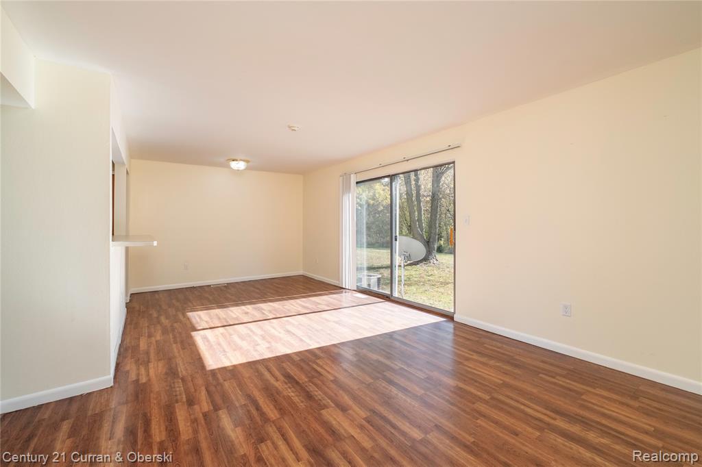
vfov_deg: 77.3
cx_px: 351
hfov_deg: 100.4
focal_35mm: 15
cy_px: 234
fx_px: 292
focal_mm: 10
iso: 640
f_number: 6.4
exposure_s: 1/250
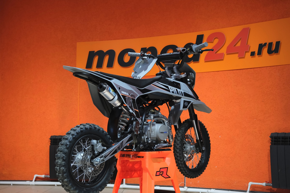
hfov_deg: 38.9
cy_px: 96
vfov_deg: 26.5
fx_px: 411
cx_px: 145
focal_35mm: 51
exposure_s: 1/100
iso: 1600
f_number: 4
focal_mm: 34.2
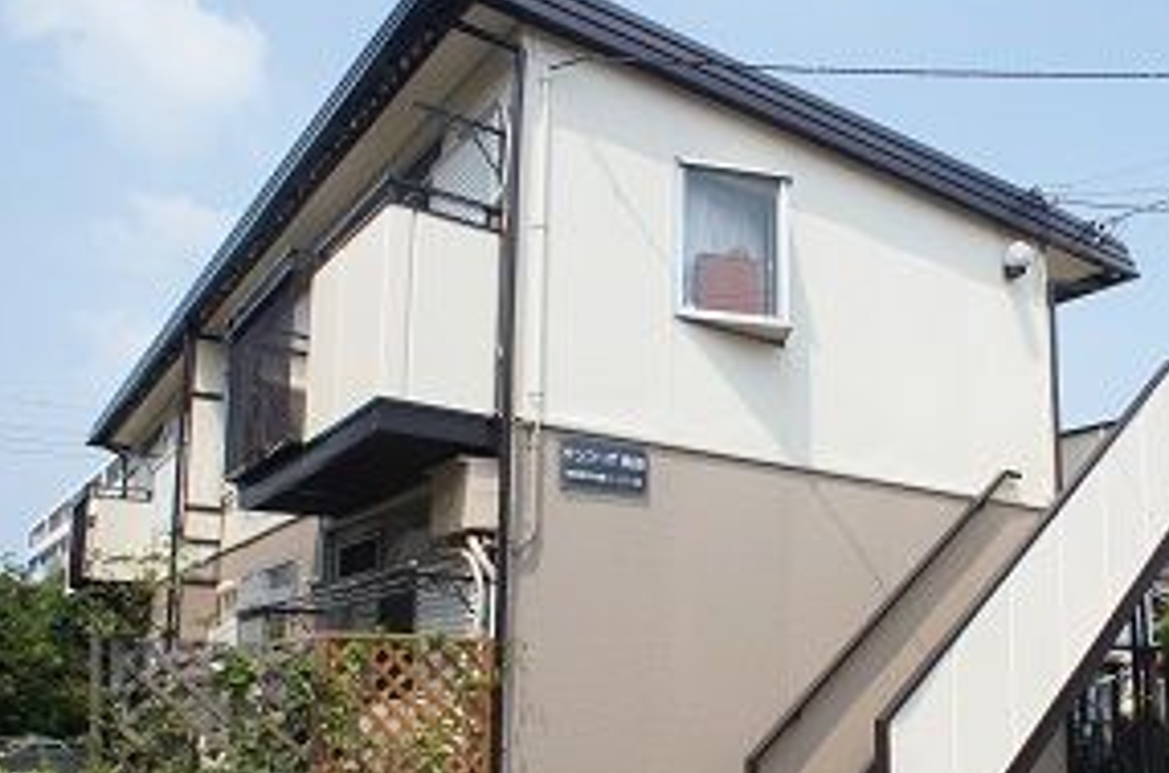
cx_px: 813
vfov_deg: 31.2
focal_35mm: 42
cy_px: 562
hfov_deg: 45.5
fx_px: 1360
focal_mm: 16
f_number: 8
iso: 200
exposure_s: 1/400
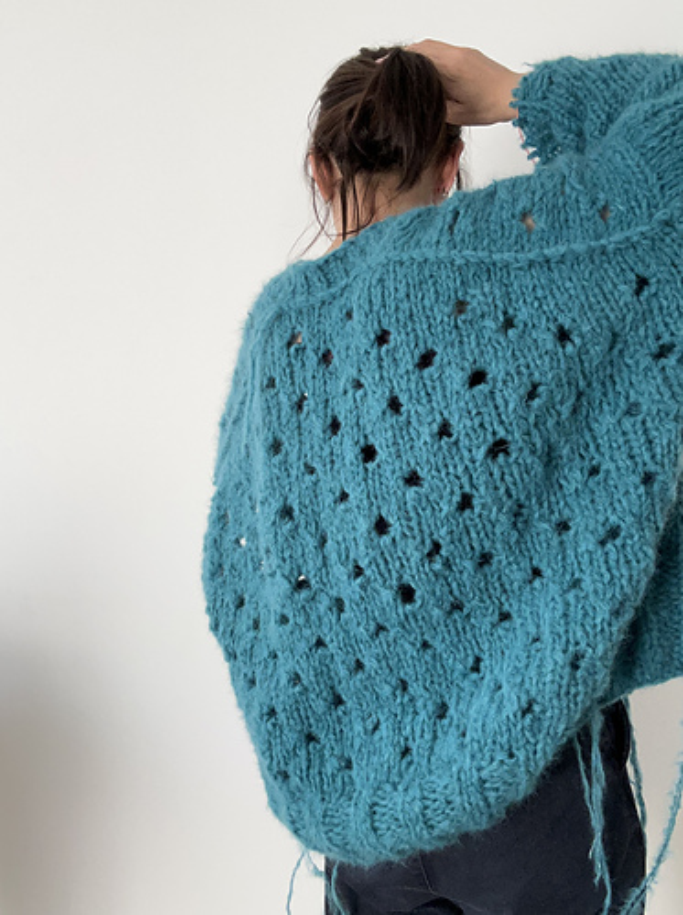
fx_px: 792
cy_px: 458
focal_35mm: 30
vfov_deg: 60.1
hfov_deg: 46.7
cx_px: 342
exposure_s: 1/83
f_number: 1.9
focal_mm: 2.69
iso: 80
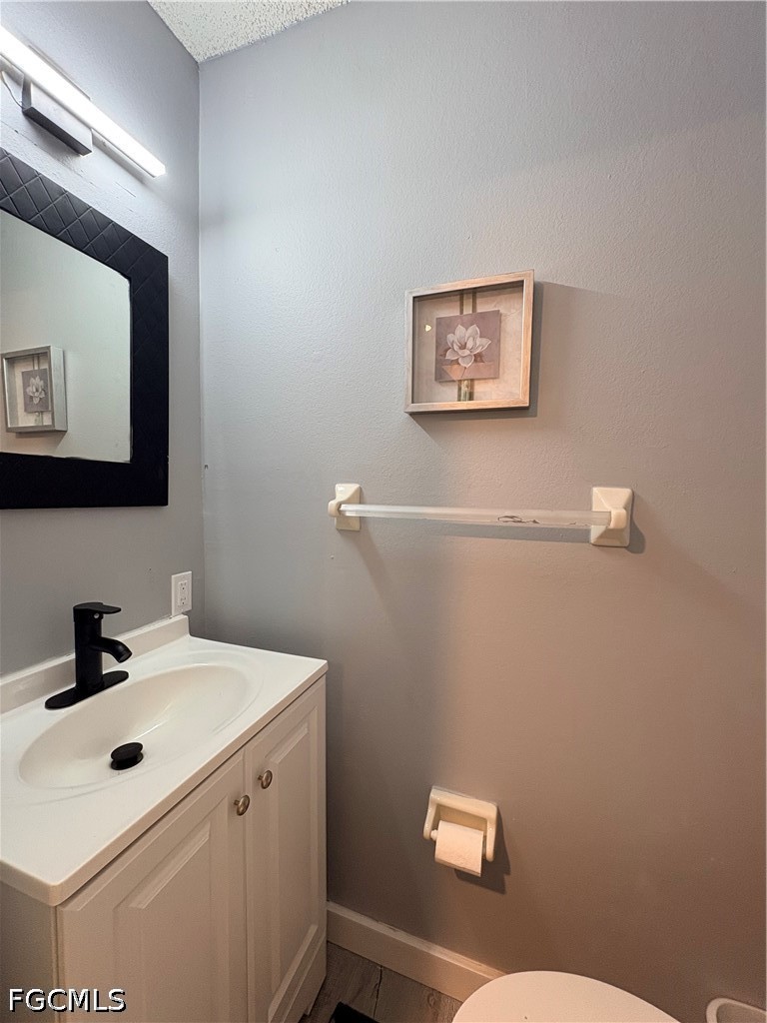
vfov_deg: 102.1
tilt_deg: -3.3
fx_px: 414
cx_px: 384
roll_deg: -1.4
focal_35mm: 14
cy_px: 512
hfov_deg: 85.7
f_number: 2.2
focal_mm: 2.22
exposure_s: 1/60
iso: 160
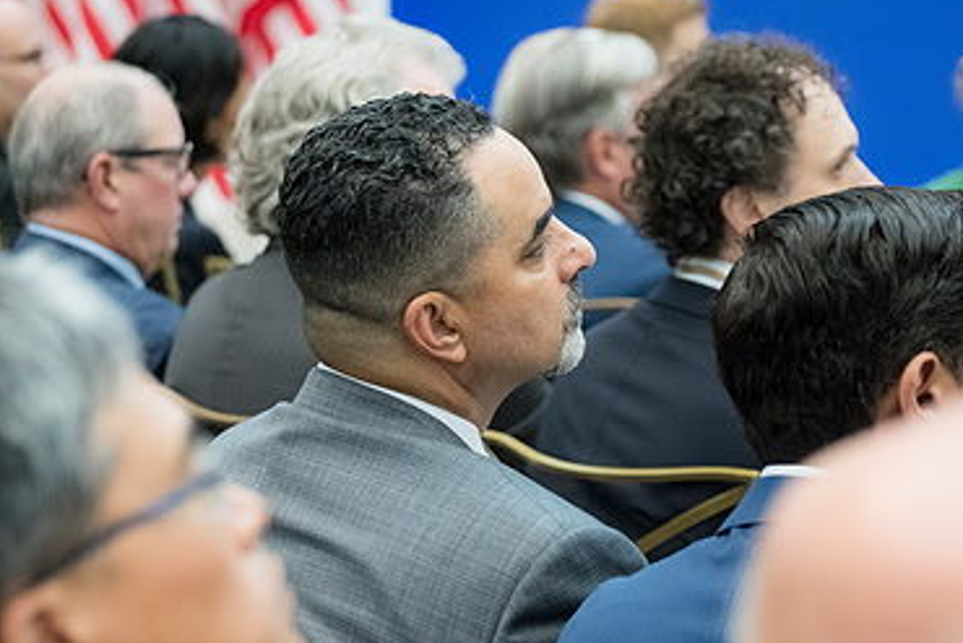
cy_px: 366
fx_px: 3773
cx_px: 500
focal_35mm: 141
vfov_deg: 9.7
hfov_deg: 14.5
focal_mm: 90
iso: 3600
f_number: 4.5
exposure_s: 1/400
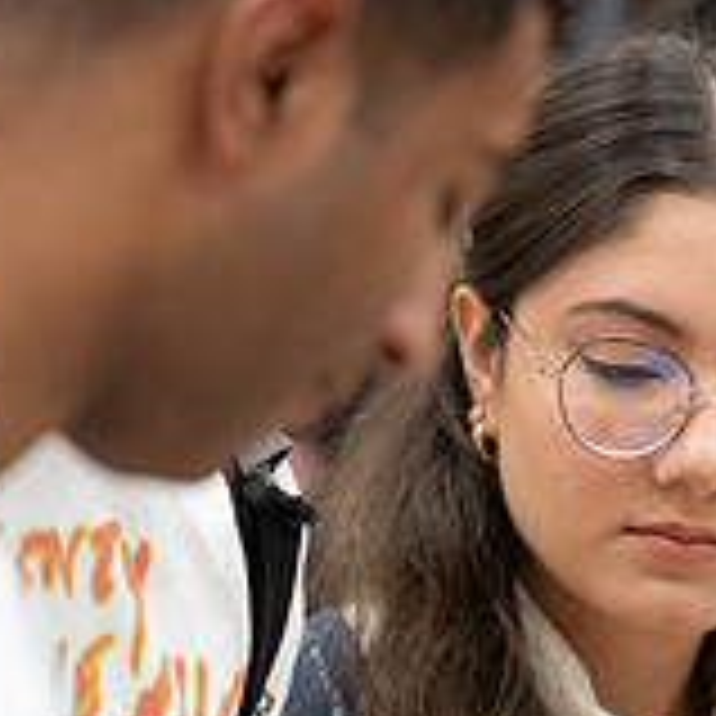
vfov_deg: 2.9
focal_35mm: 605
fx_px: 14158
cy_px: 786
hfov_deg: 2.9
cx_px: 878
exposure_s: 1/250
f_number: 2.8
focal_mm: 195
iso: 1000
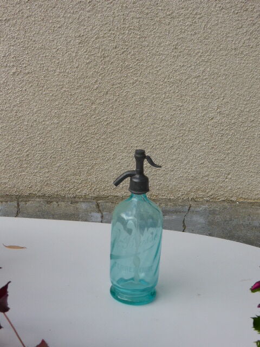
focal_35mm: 61
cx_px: 130
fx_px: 611
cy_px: 174
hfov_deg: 24.0
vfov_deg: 31.7
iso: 100
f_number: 4.7
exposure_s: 1/320
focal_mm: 10.3
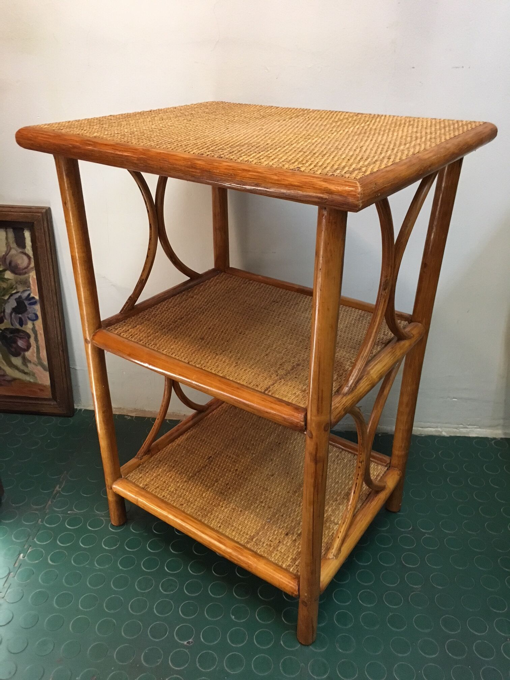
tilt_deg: -29.2
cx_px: 255
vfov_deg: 61.7
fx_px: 570
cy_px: 340
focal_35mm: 29
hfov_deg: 48.2
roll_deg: -1.5
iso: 200
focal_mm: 4.15
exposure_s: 1/25
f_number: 2.2
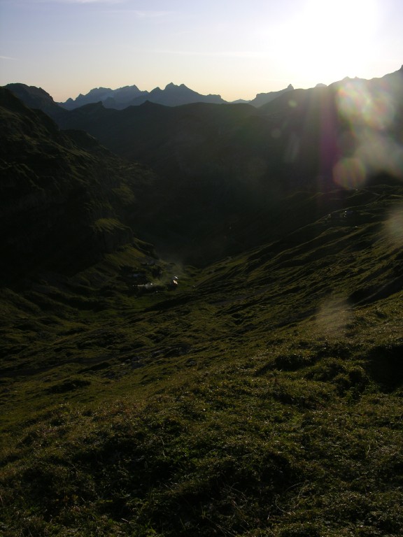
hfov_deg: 40.7
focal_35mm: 35
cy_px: 268
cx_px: 202
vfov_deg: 52.6
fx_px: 543
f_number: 6.3
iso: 50
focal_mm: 8.9
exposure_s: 1/289
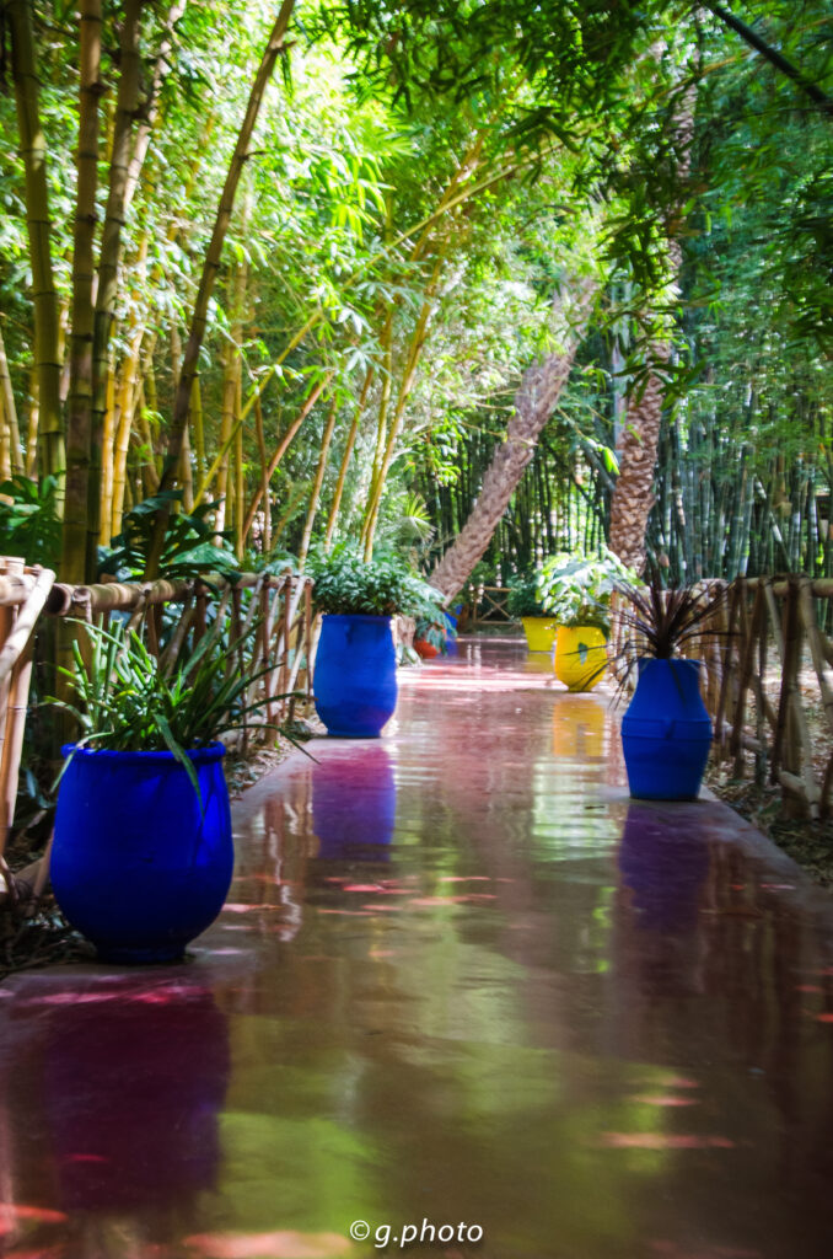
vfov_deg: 35.1
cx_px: 416
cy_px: 630
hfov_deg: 23.7
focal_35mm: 57
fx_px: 1988
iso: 400
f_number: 4.5
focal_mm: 38
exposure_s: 1/100
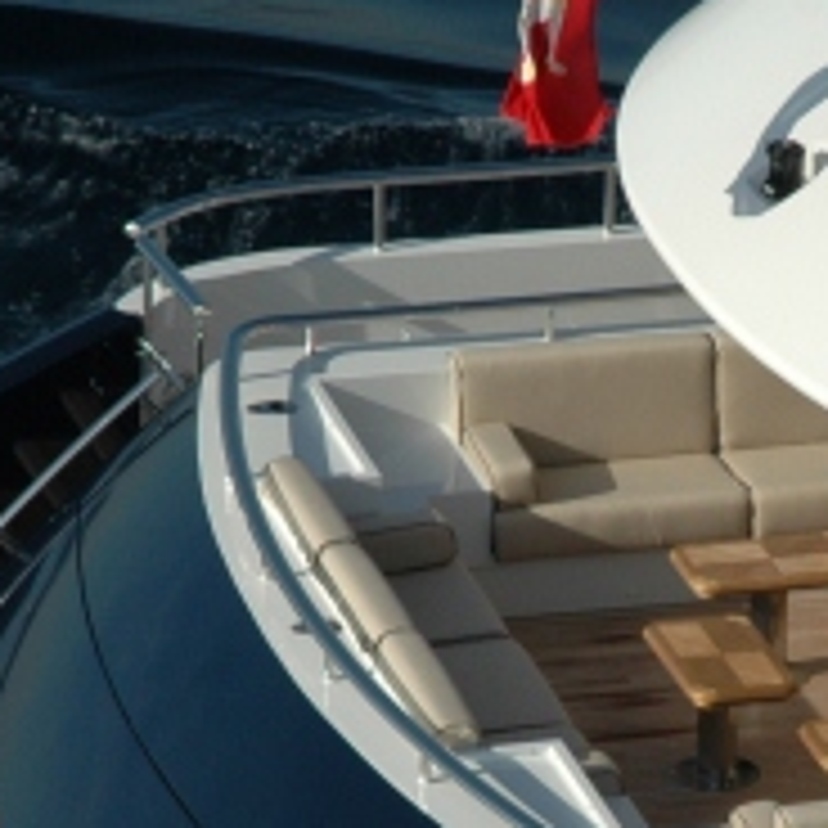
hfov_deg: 5.0
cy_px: 702
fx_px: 9472
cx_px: 770
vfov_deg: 5.0
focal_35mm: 350
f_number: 10
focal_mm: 70
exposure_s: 1/400
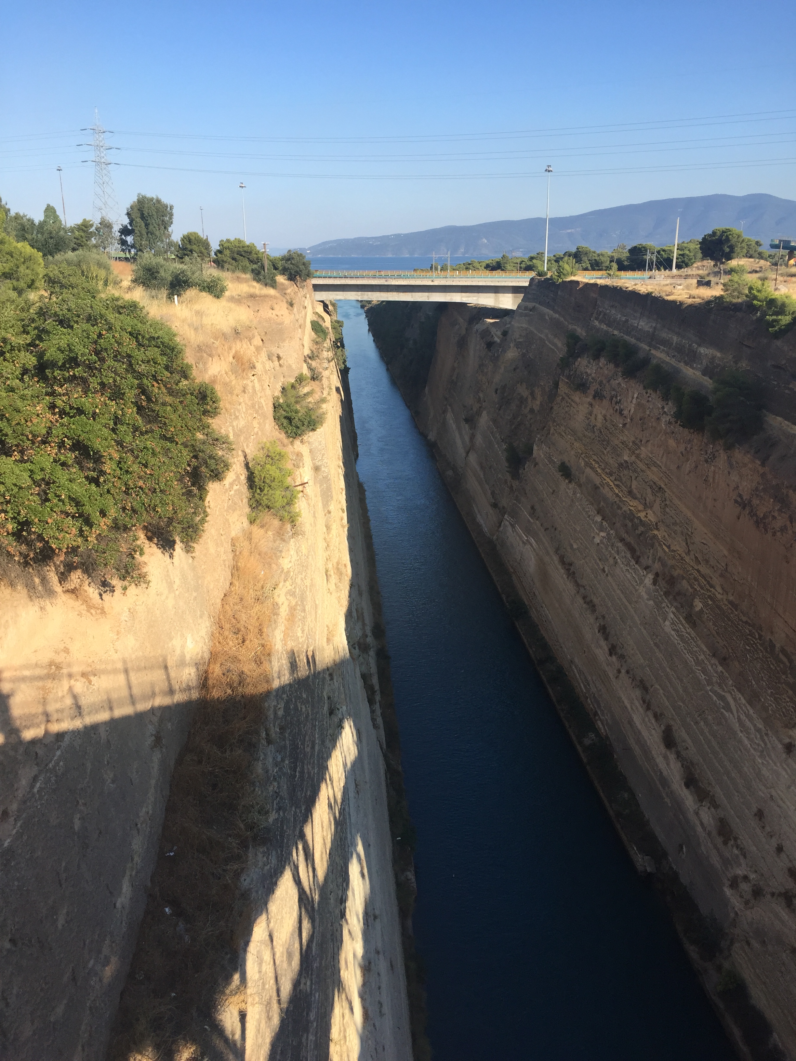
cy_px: 530
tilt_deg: -17.5
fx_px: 889
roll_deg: +0.4
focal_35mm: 29
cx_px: 398
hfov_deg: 48.2
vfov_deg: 61.7
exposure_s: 1/1199
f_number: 2.2
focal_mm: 4.15
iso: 32
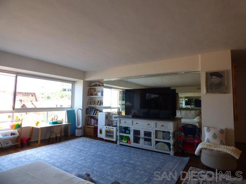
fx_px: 142
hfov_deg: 81.7
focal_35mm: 20
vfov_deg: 66.0
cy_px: 92
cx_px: 123
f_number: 2.8
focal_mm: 3.58
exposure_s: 1/60
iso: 160
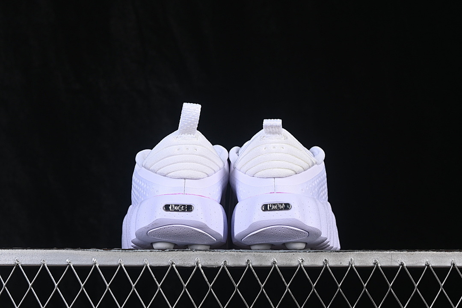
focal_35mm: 75
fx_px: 962
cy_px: 154
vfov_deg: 18.2
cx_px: 231
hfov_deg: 27.0
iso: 160
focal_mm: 50
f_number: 8
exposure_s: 1/80
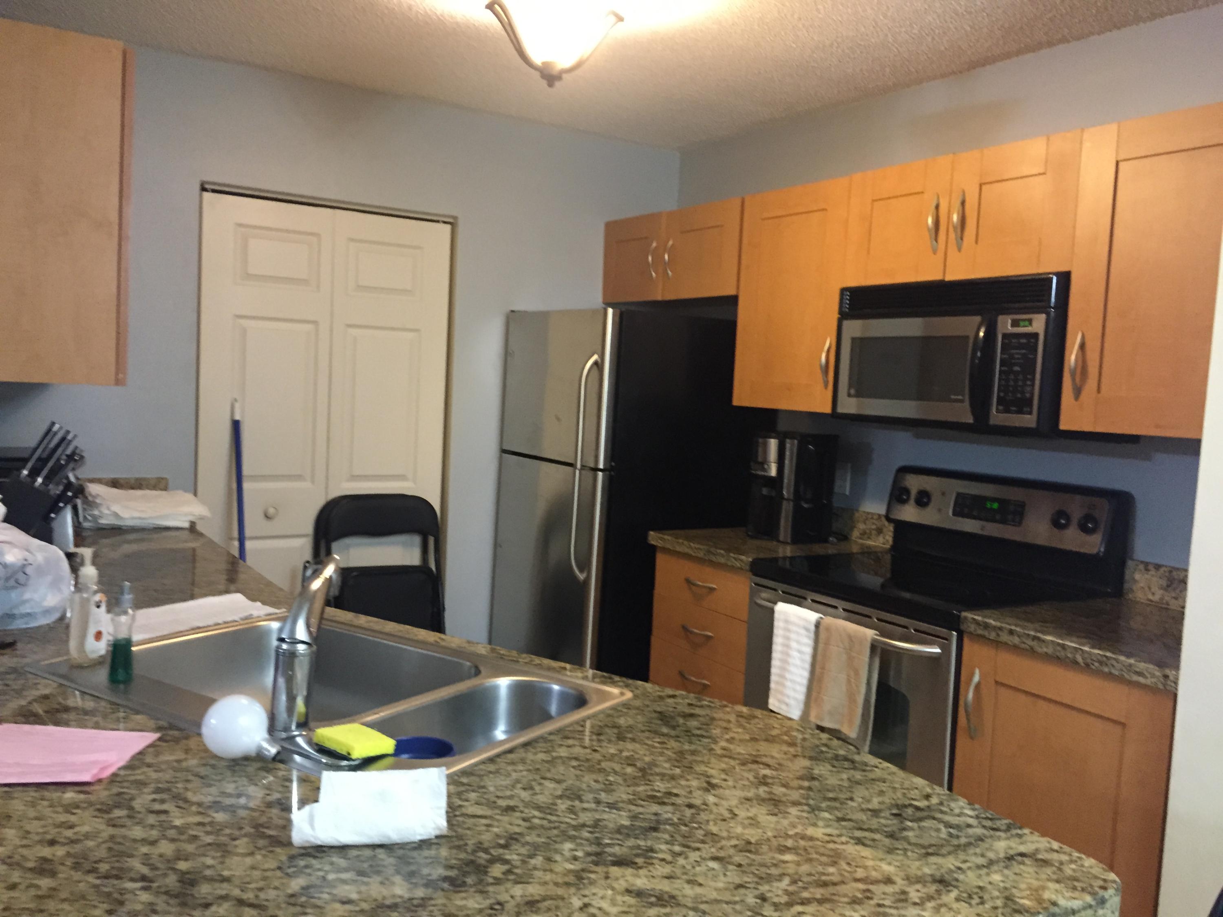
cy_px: 458
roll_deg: -4.3
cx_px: 612
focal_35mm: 29
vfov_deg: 48.2
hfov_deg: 61.7
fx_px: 1025
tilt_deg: -4.4
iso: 320
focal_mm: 4.15
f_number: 2.2
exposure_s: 1/15
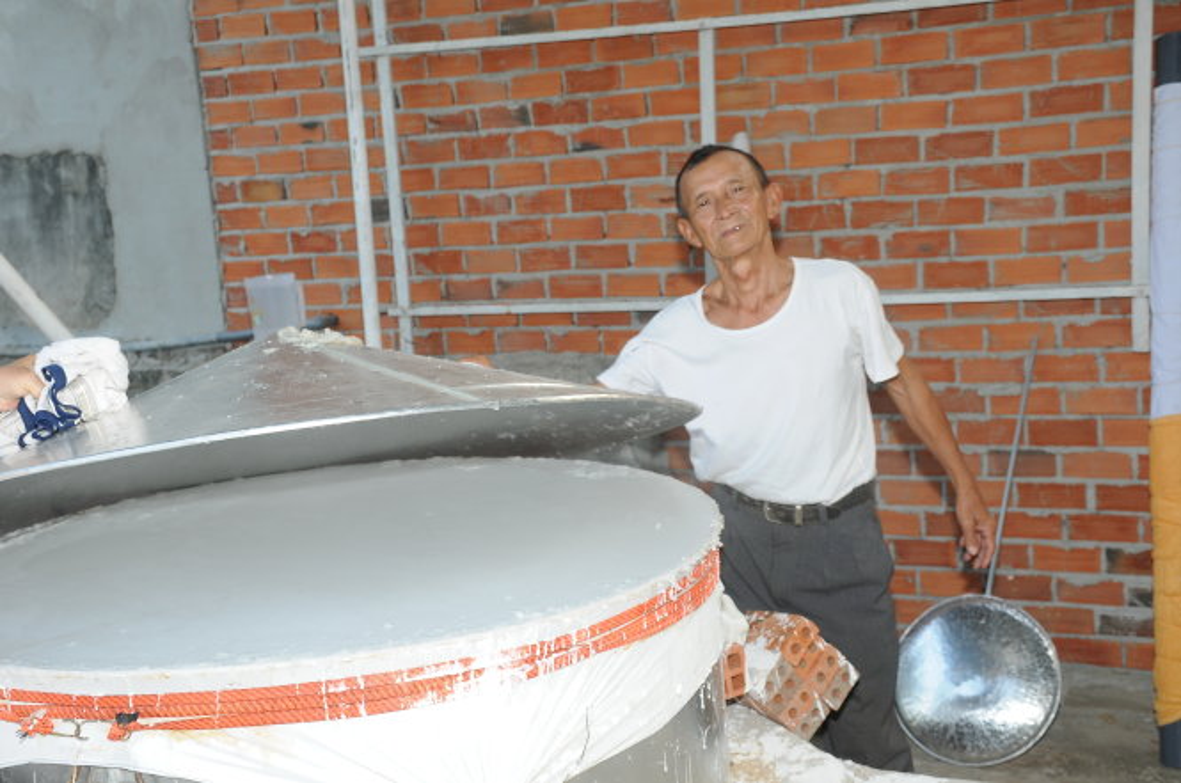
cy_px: 392
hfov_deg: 48.0
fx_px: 1326
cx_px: 590
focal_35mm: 40
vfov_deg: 32.9
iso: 200
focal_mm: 27
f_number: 6.3
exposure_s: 1/60
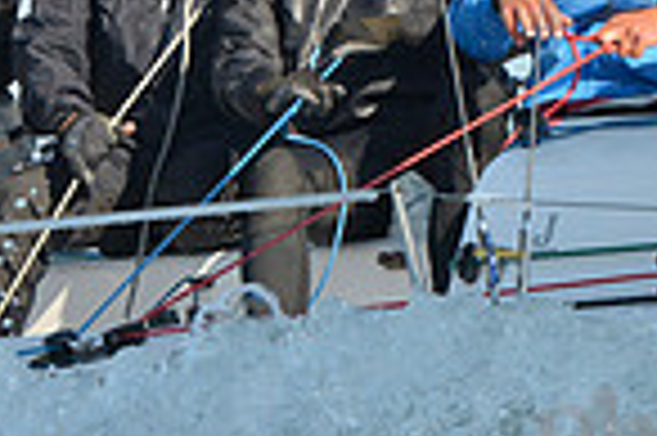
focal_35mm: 498
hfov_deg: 4.1
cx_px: 302
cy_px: 214
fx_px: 9078
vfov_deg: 2.8
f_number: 9
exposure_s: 1/1600
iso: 400
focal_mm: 125
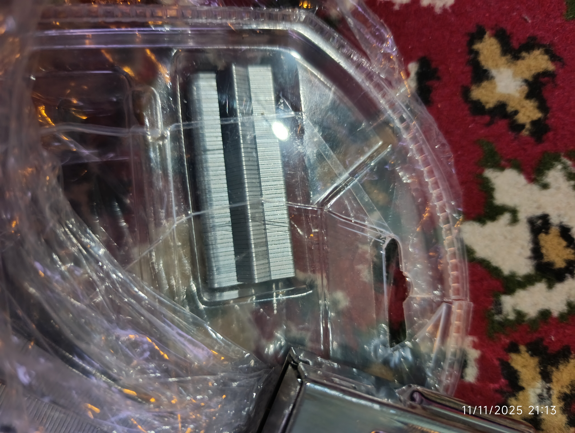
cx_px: 288
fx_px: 383
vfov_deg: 59.0
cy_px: 216
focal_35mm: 23
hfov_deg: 73.8
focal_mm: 6.14
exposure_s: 1/17.1
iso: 1600
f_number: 1.6
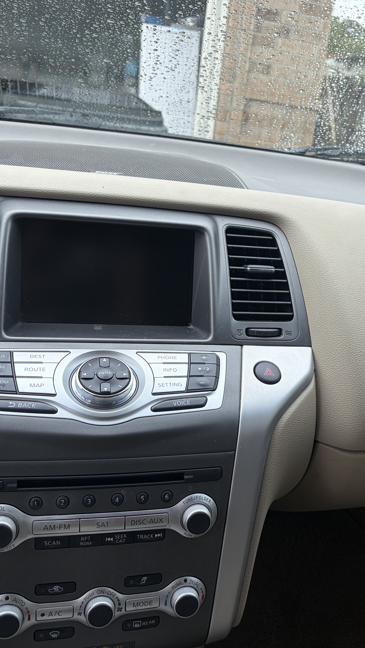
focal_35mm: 38
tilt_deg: -16.9
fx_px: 654
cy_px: 323
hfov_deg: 30.6
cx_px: 278
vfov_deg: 52.8
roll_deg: -8.4
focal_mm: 5.96
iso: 50
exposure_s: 1/519
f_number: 1.6
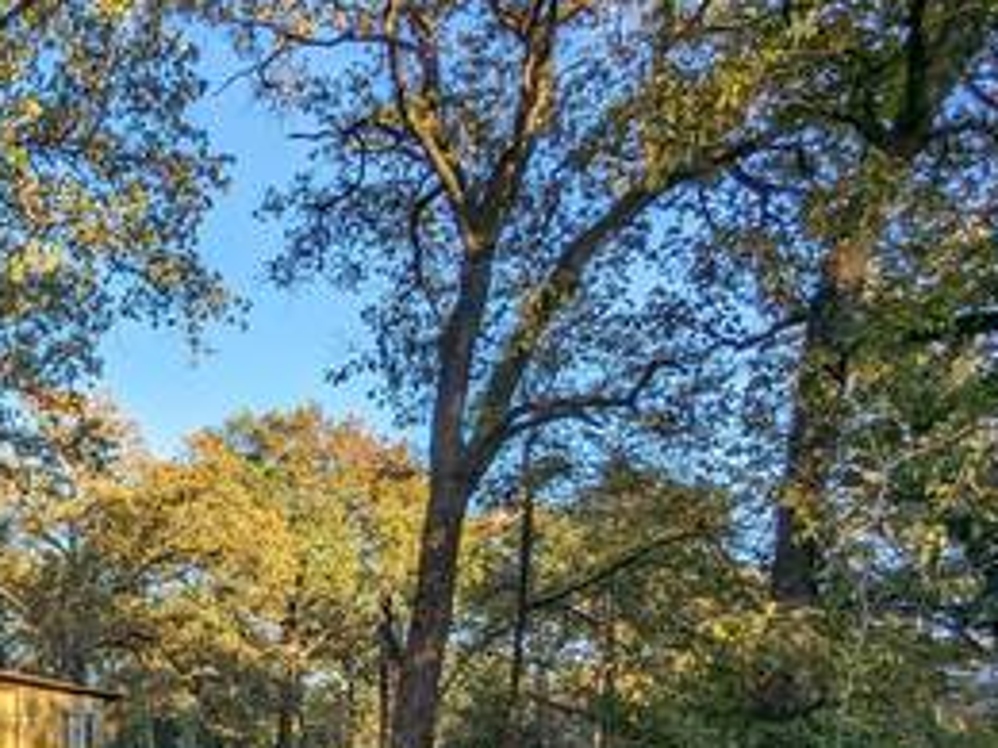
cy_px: 710
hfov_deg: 40.7
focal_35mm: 41
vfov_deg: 32.9
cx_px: 29
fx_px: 1182
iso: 41
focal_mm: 2.35
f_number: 2.2
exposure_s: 1/373
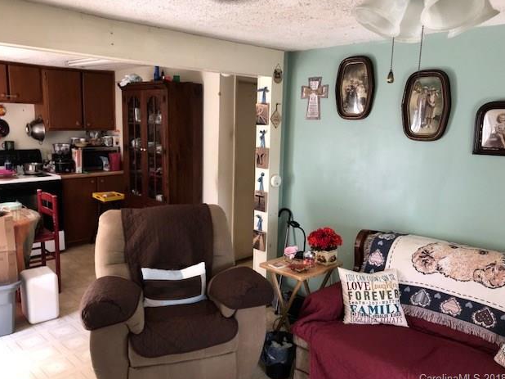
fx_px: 423
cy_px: 190
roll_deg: -1.5
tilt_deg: -8.6
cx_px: 252
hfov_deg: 61.7
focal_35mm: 29
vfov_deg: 48.2
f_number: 1.8
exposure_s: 1/30
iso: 32
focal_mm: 3.99
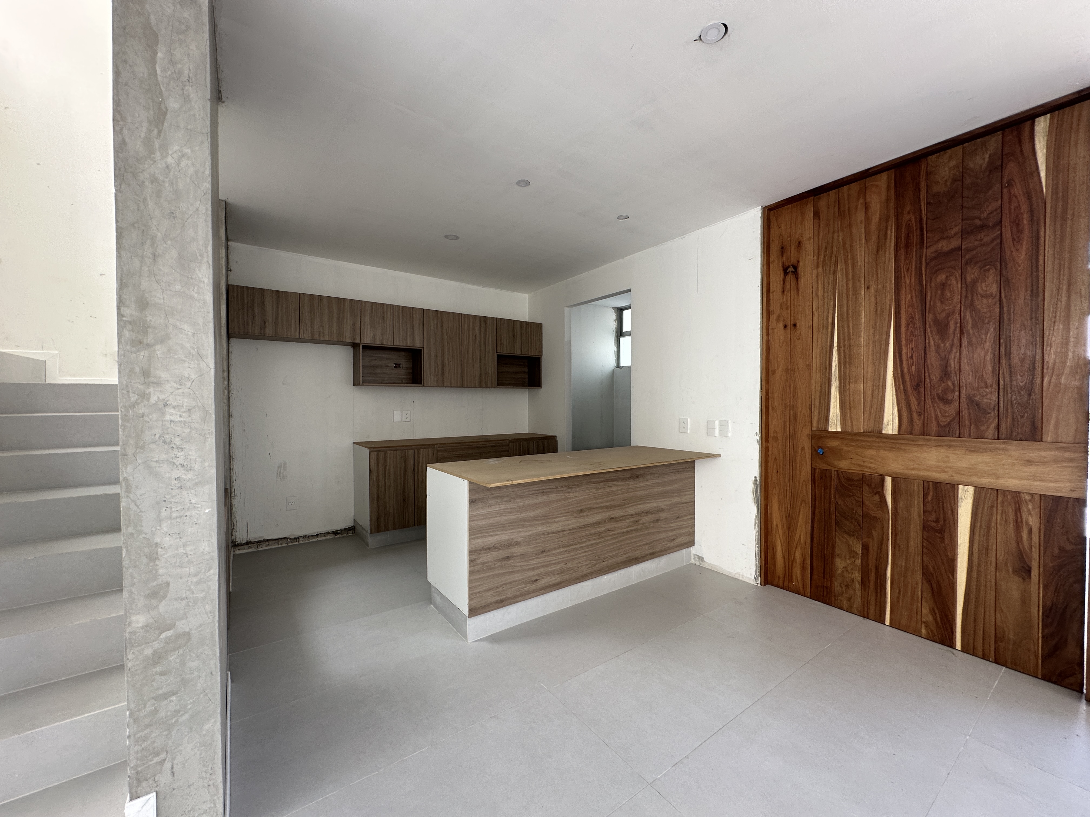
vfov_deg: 85.7
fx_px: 441
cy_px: 408
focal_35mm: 14
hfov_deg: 102.1
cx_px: 545
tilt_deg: -0.3
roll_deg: -0.5
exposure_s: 1/99
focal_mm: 2.22
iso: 64
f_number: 2.2
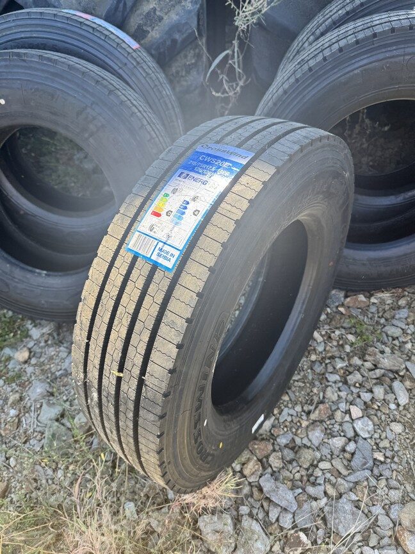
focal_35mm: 24
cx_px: 208
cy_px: 277
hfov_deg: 56.8
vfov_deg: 71.6
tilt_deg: -48.6
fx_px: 384
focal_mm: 6.76
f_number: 1.78
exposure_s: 1/645
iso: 80
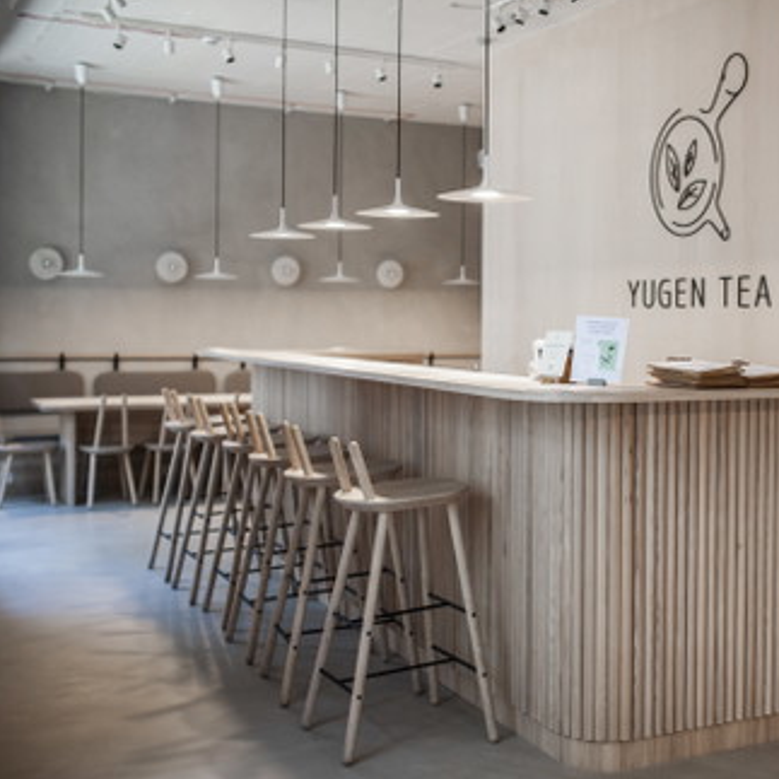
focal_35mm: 46
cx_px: 601
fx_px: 1171
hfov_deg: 35.8
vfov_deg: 36.8
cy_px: 392
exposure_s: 1/250
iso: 280
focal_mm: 35
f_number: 1.7
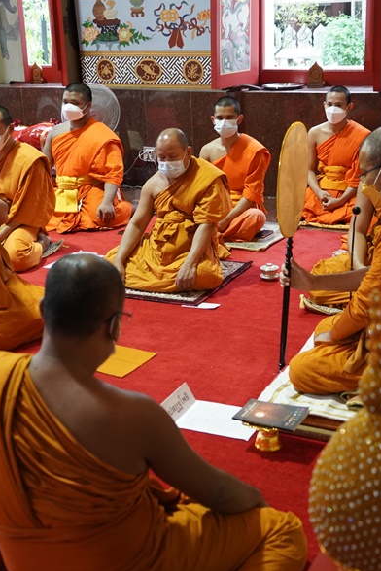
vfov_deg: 40.3
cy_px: 283
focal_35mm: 49
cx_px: 174
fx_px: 778
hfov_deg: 27.5
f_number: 4
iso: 4000
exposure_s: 1/80
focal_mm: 32
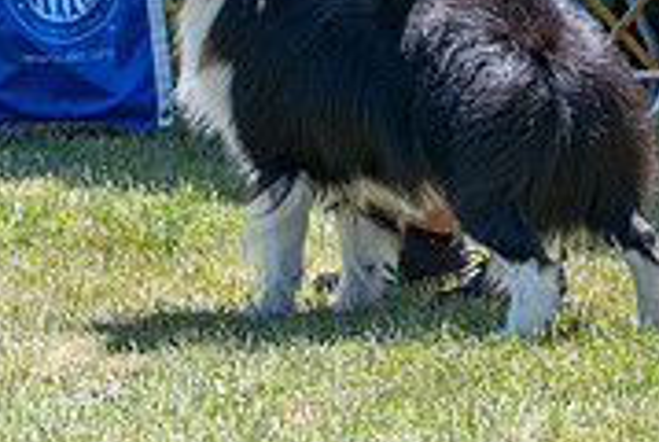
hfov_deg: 5.7
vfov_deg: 3.8
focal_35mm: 359
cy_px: -201
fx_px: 6582
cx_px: 291
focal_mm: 111
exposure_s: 1/1600
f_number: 7.1
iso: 1600
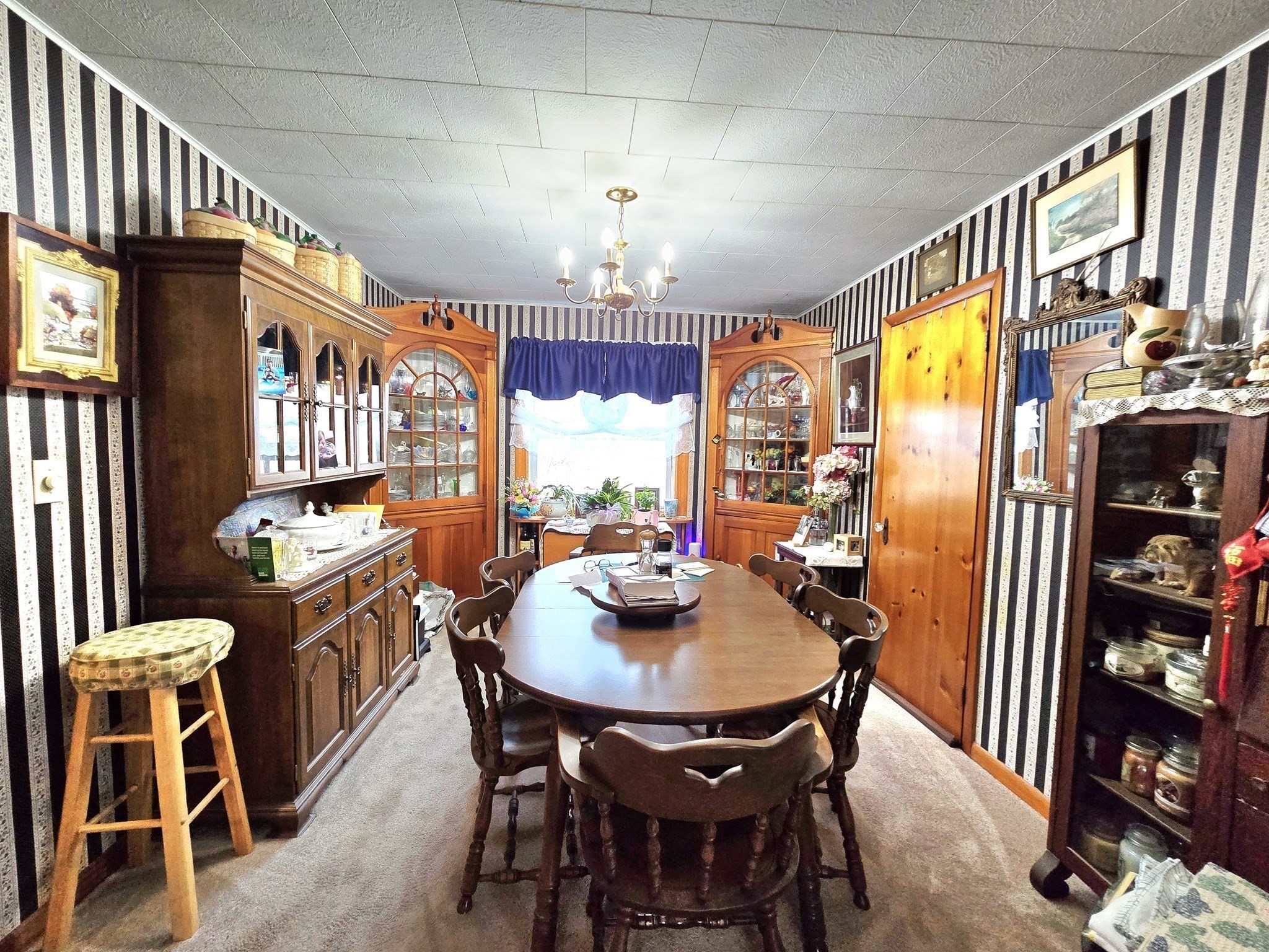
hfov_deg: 106.2
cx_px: 634
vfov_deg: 89.9
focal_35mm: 13
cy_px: 476
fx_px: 477
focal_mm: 2.2
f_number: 2.2
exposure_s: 1/60.2
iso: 320
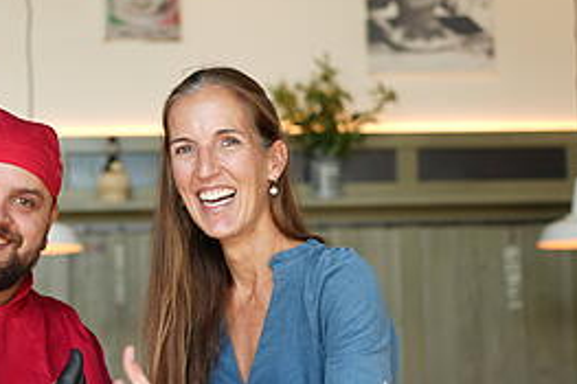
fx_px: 1297
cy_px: 272
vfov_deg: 16.8
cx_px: 150
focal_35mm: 81
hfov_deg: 24.8
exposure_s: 1/60
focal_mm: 35
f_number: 1.6
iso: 50
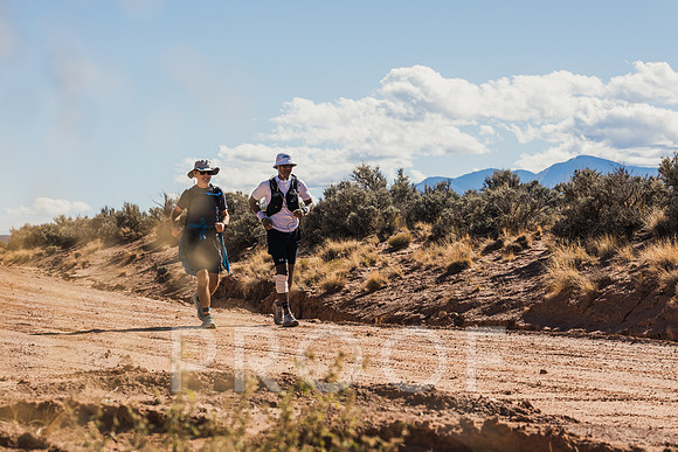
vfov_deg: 12.5
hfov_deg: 18.6
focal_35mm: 110
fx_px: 2067
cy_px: 280
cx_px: 257
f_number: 10
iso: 100
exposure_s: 1/400
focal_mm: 88
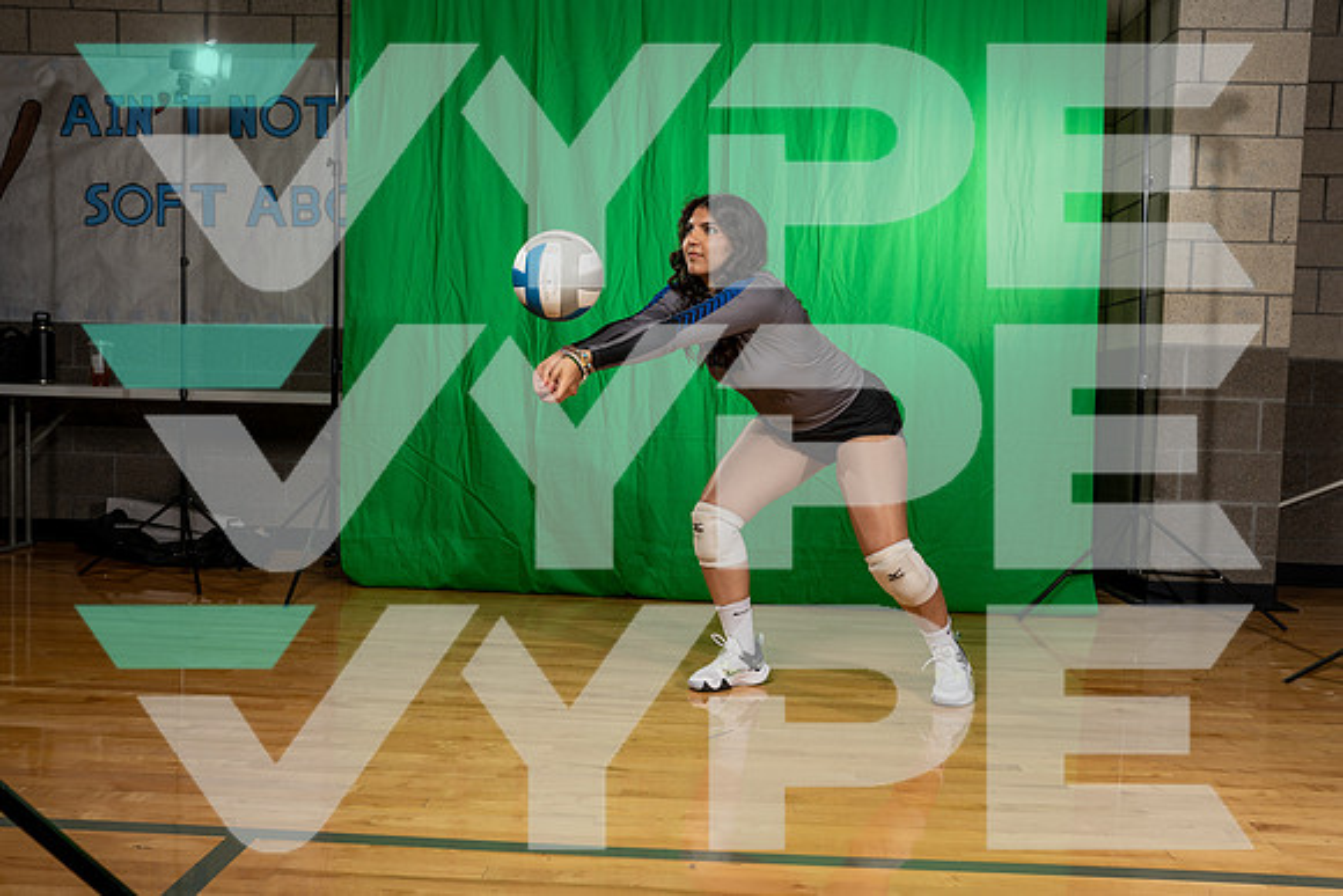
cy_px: 470
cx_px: 672
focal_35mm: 35
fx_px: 1290
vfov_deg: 38.3
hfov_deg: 55.0
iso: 160
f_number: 5.6
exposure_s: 1/250
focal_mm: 33
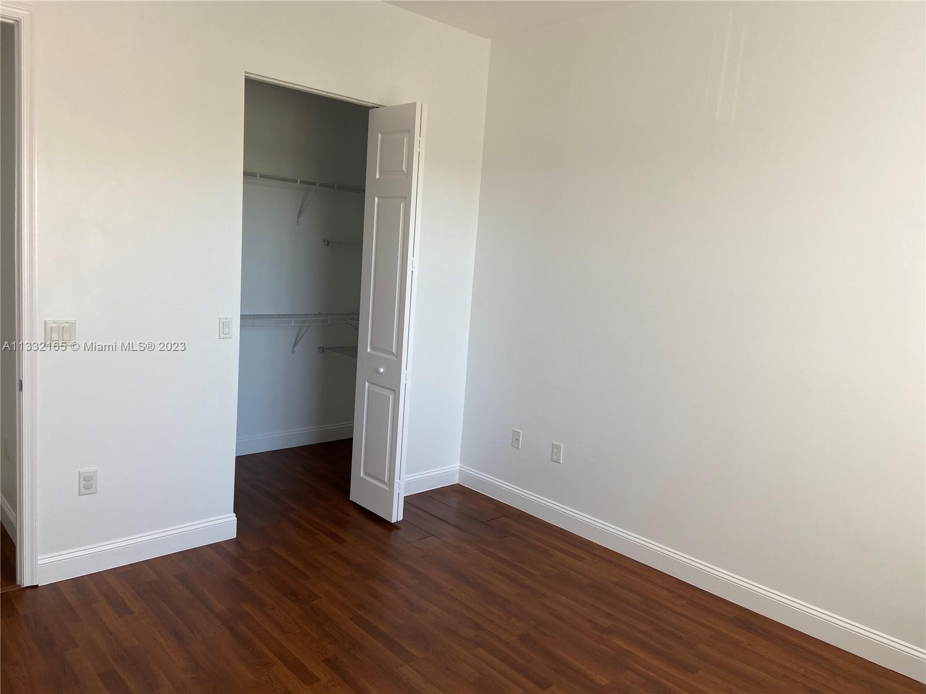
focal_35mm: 26
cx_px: 463
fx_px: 696
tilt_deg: -7.4
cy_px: 347
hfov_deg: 67.3
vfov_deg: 53.1
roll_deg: -3.7
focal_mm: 4.25
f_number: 1.8
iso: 32
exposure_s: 1/122
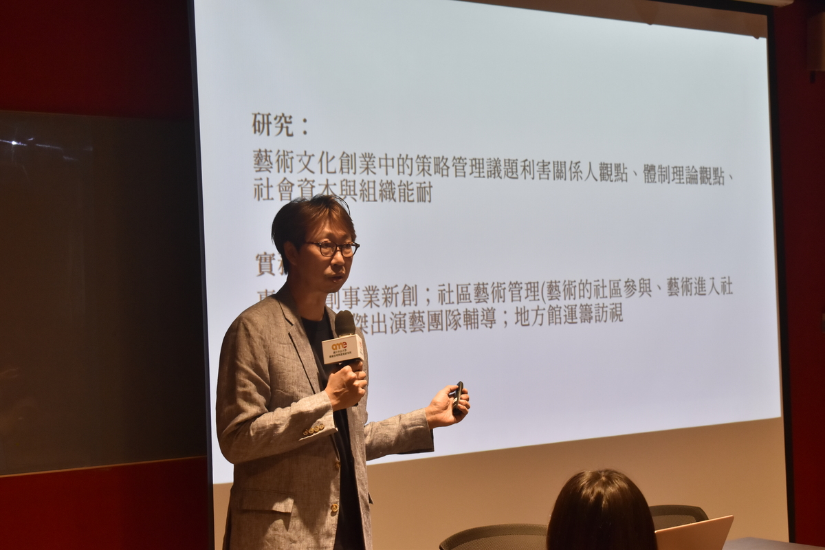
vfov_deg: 19.7
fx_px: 1581
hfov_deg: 29.2
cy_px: 275
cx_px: 412
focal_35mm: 69
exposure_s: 1/125
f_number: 6.3
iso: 1000
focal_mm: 46
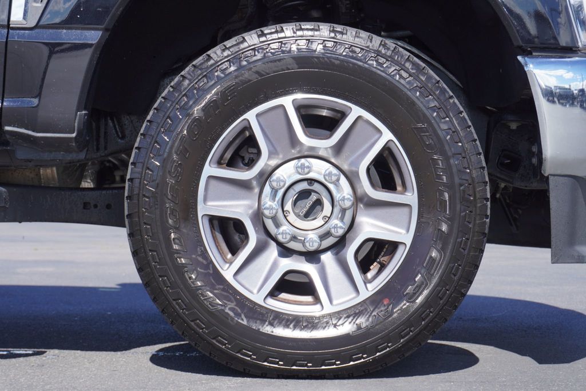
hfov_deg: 27.0
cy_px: 196
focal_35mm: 75
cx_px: 293
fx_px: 1221
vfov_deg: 18.2
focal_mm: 50
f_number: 7.1
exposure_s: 1/250
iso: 100
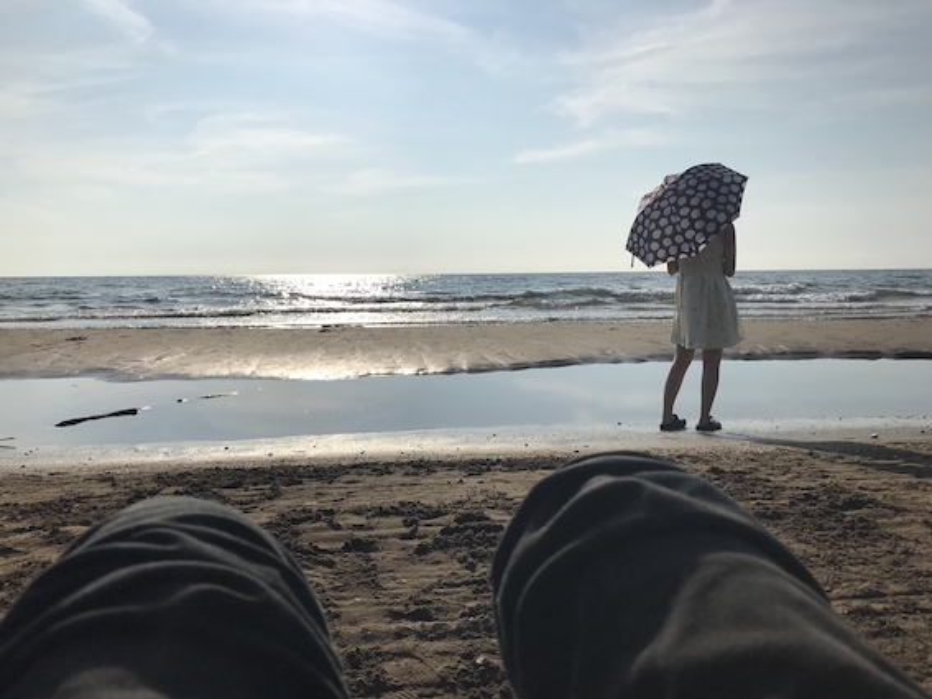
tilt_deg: -6.3
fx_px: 754
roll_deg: +0.2
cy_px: 350
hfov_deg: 63.5
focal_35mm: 28
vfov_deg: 49.7
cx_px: 466
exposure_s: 1/13699
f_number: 1.8
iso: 25
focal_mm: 3.99
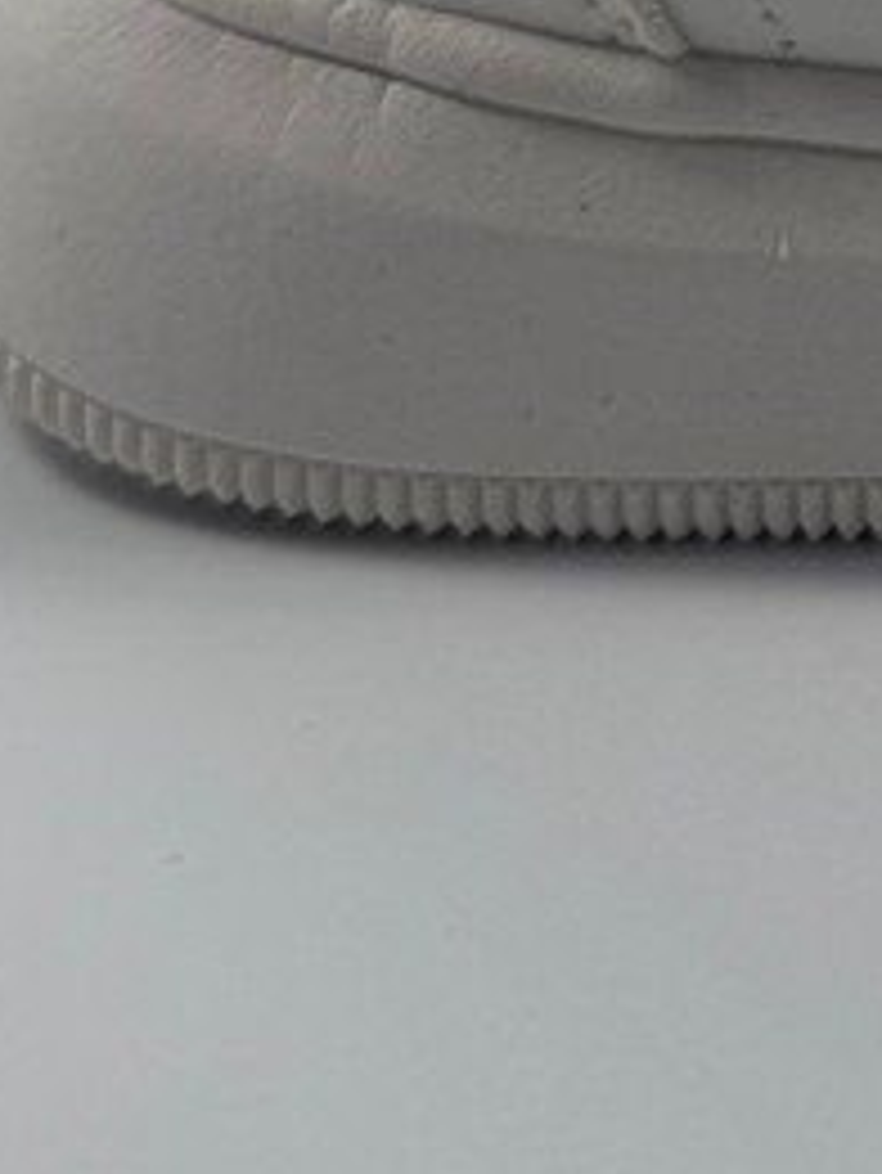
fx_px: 3327
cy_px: -376
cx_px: 1336
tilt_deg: -19.9
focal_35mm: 98
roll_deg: -1.9
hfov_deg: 14.1
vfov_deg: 18.5
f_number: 1.78
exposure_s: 1/607
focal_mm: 6.76
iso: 80
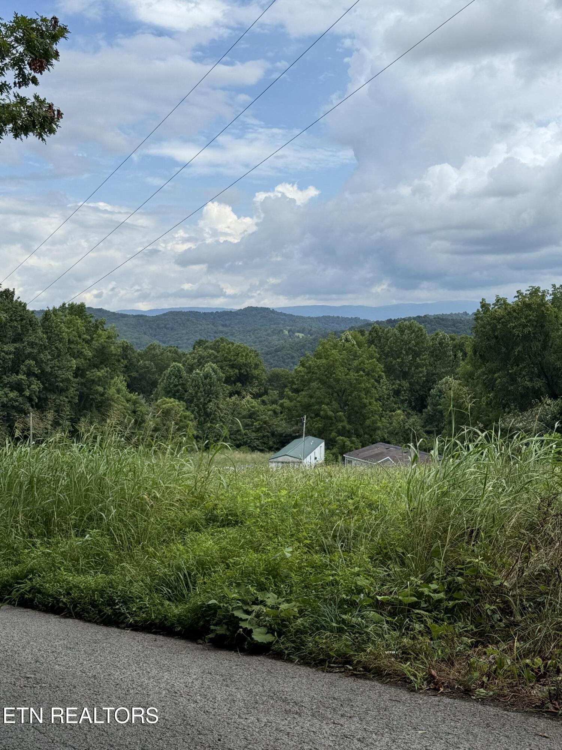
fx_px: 1039
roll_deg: +0.5
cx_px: 281
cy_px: 375
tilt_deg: -2.2
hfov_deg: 30.3
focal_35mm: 48
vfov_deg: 39.7
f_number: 1.78
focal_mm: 6.76
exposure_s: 1/4587
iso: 64
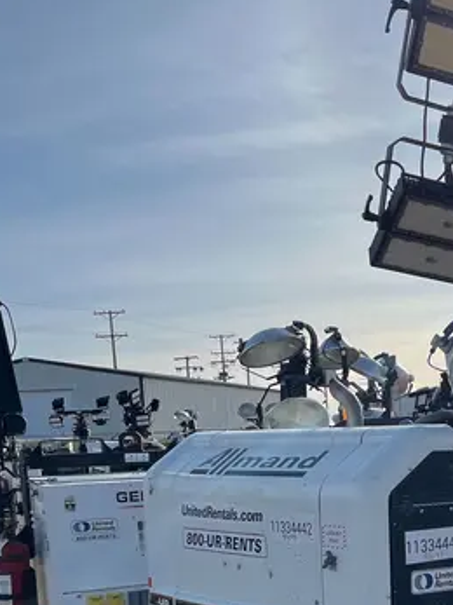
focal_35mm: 55
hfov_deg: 25.0
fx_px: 960
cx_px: 474
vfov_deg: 32.6
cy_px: 583
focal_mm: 5.1
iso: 50
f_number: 1.6
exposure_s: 1/5556
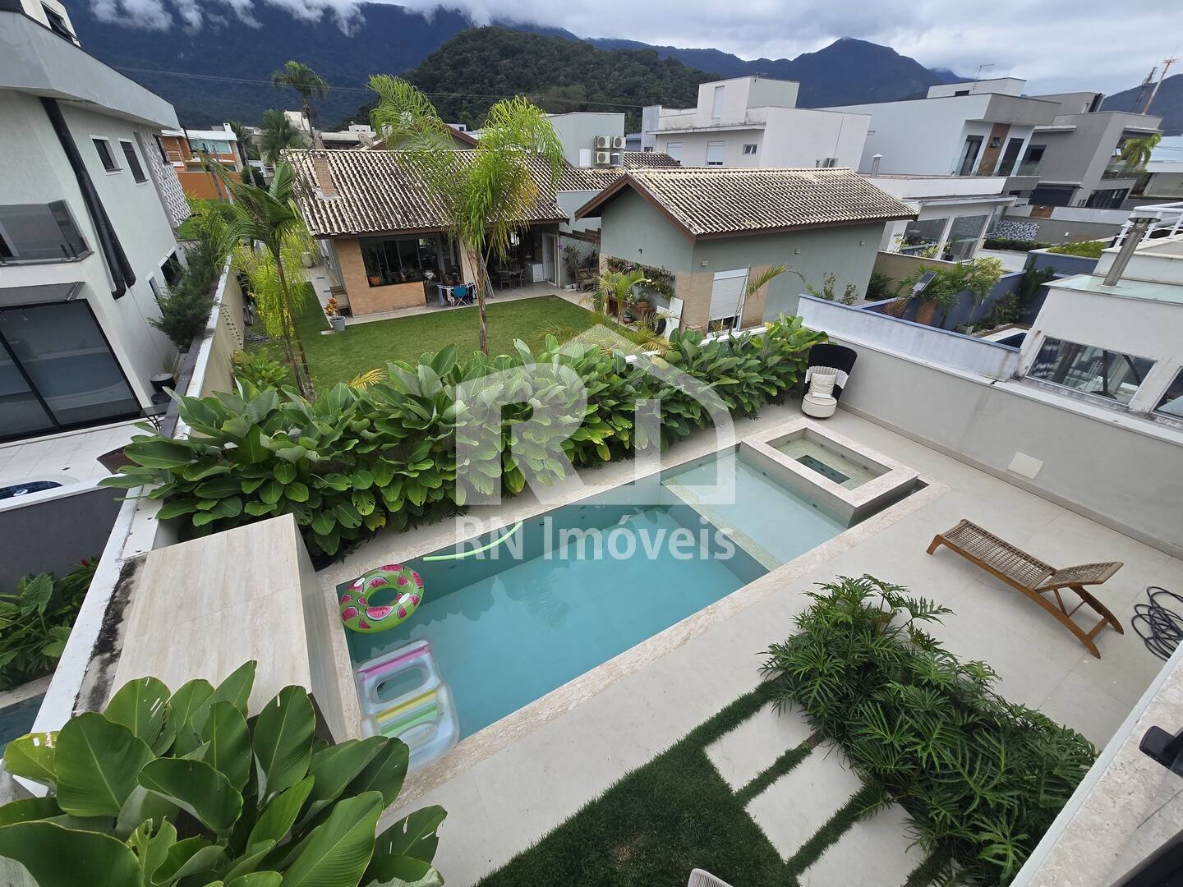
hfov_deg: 106.2
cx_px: 592
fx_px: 444
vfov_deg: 89.9
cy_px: 444
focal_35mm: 13
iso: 50
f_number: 2.2
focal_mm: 2.2
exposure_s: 1/722
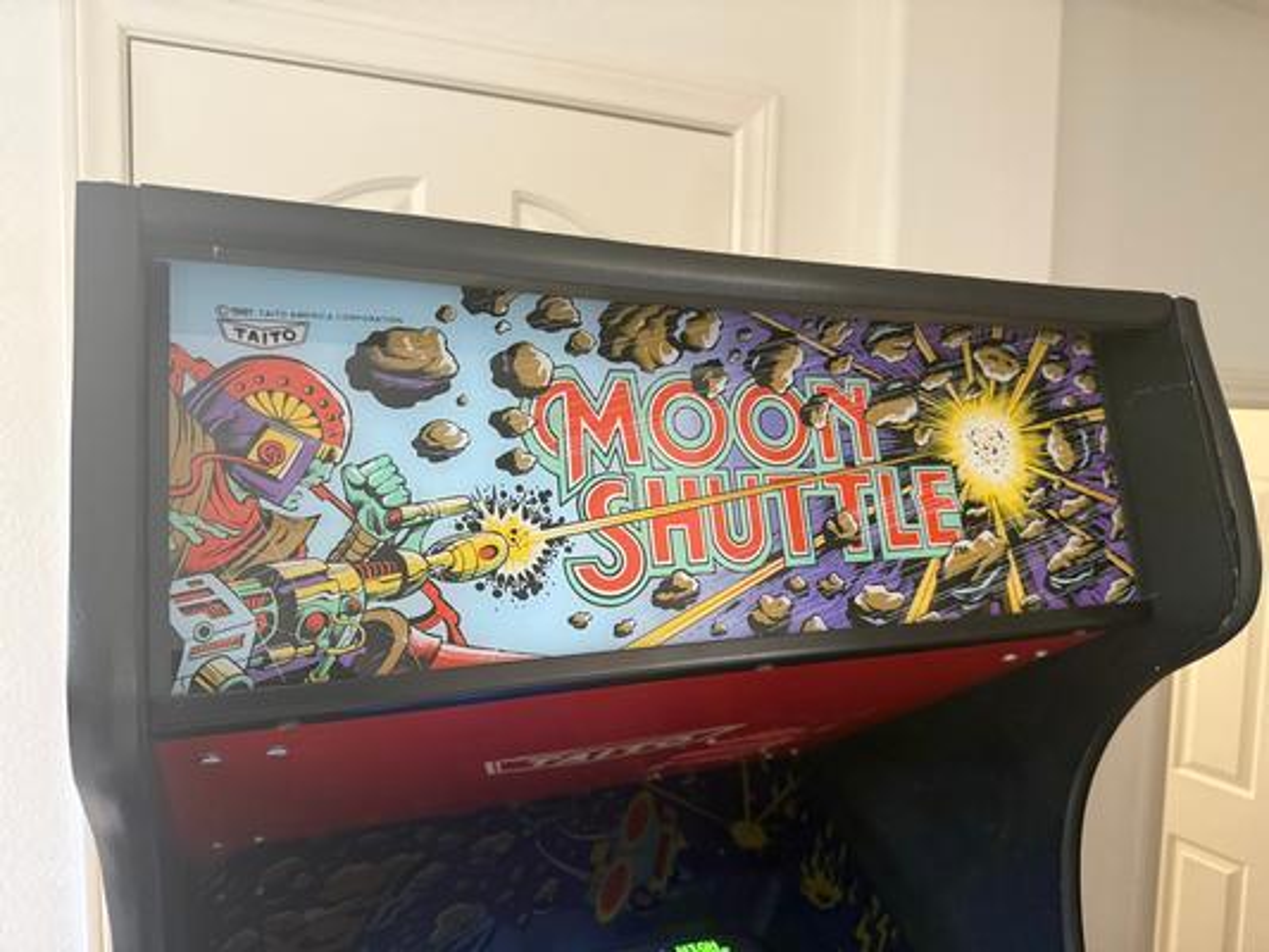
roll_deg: -1.8
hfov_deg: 71.6
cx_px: 634
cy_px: 476
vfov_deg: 56.8
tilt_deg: -3.9
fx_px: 880
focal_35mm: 24
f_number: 1.78
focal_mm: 6.76
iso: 800
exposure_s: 1/60
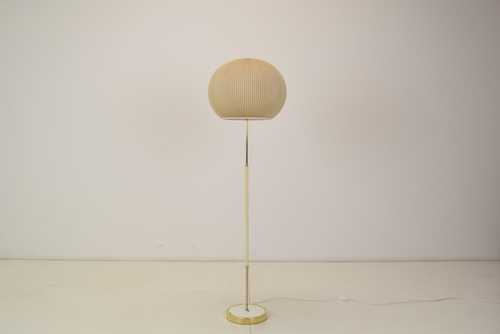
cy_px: 167
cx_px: 250
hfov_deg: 57.2
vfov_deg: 40.0
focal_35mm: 33
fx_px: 459
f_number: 11
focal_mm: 22
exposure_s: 1/100
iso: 1600
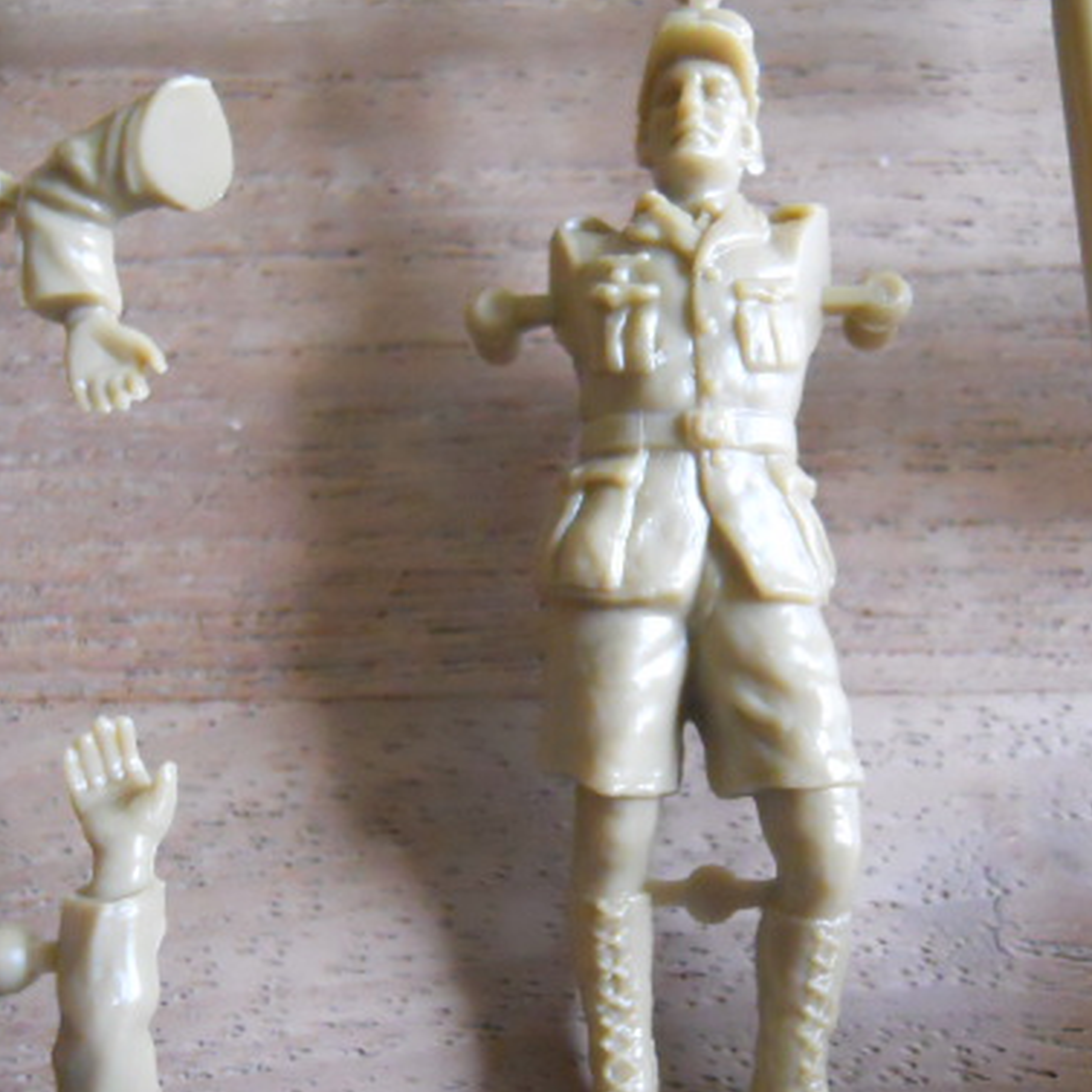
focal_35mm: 42
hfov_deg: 40.0
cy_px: 658
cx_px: 550
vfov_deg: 39.8
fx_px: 1499
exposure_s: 1/125
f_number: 2.7
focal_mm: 5
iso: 800
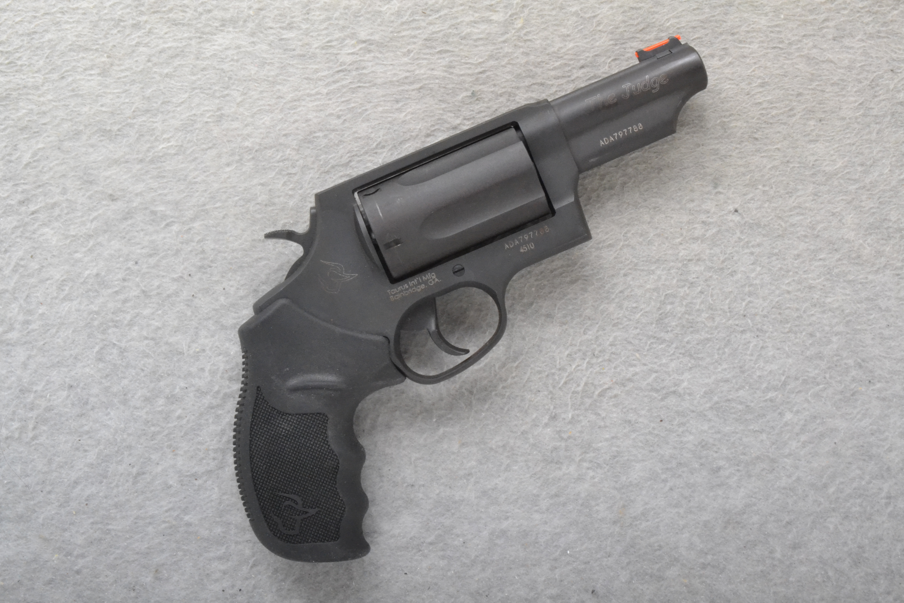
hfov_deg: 38.9
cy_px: 302
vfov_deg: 26.5
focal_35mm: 51
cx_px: 452
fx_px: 1281
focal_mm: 34
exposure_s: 1/160
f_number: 20
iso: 3200
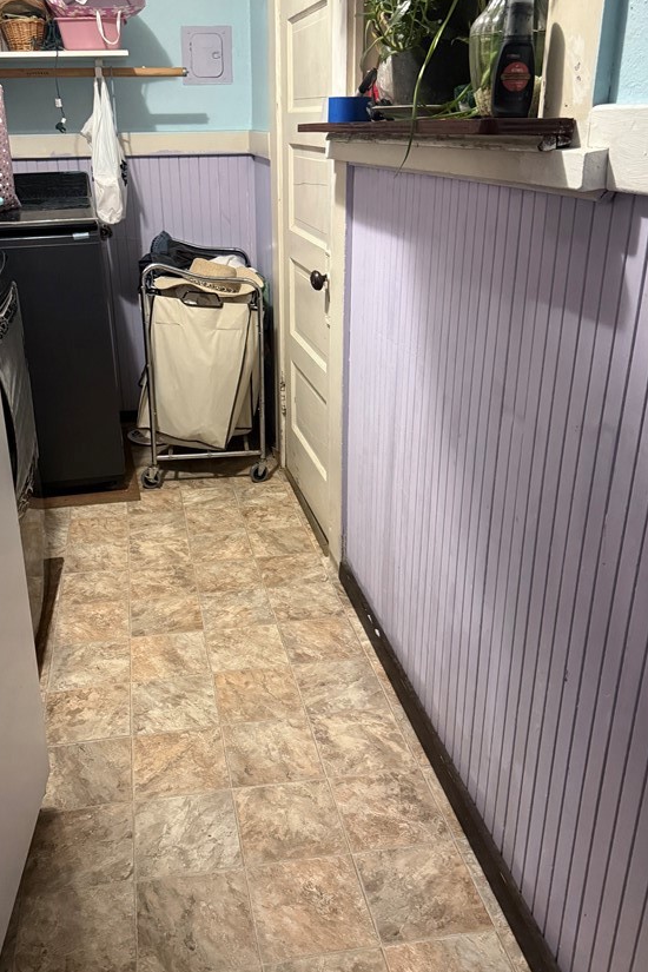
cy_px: 481
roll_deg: +1.2
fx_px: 837
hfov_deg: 42.1
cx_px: 263
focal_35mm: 31
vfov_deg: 60.3
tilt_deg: -21.8
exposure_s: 1/40
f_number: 1.78
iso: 640
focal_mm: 6.76
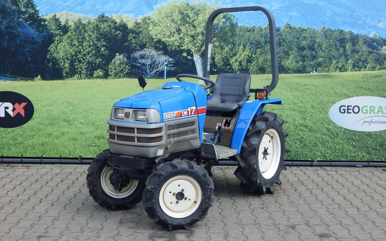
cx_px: 192
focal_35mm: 46
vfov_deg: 27.9
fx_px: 484
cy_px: 97
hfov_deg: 43.5
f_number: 3.6
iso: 125
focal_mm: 7.7
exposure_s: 1/800
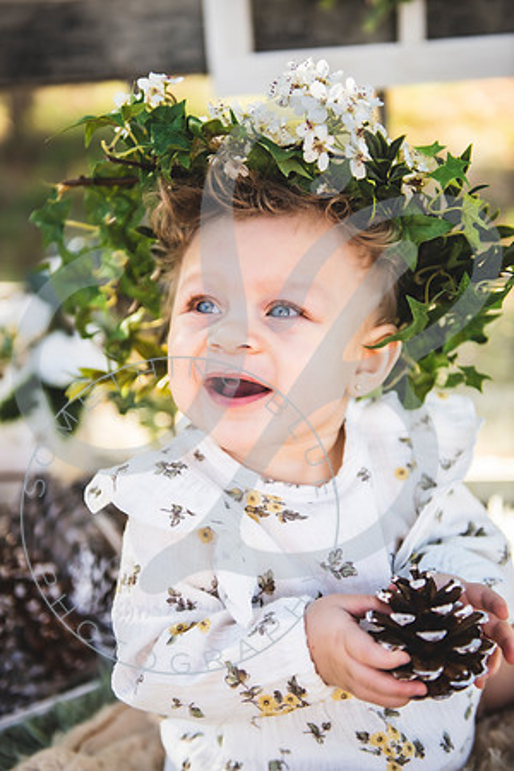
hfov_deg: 26.0
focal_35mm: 52
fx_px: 1114
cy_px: 386
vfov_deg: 38.2
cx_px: 257
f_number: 2.8
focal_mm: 52
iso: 200
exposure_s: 1/400
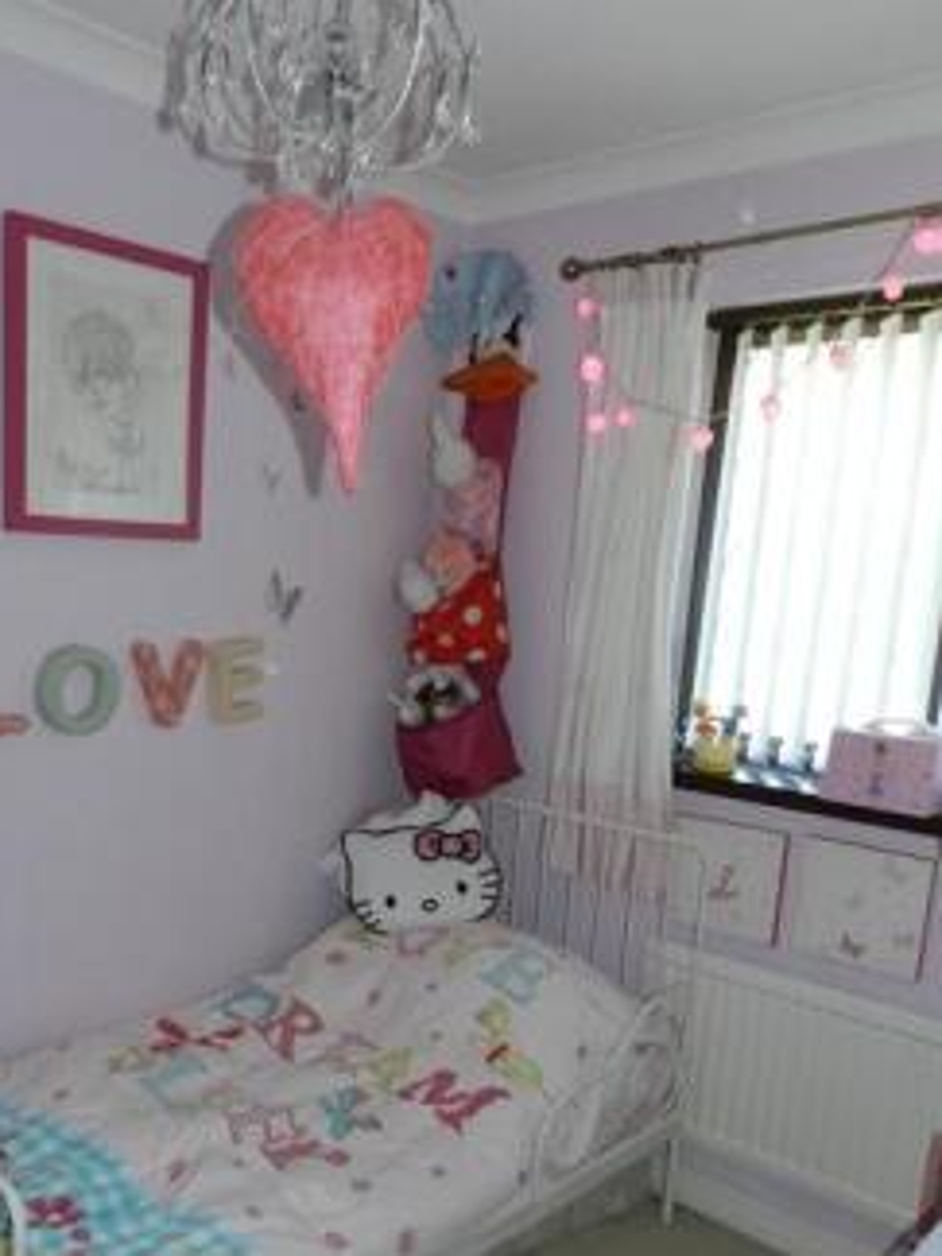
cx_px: 310
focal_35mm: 31
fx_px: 1125
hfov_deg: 44.7
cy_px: 777
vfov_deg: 57.7
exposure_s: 1/30
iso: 200
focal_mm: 4
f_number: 3.4
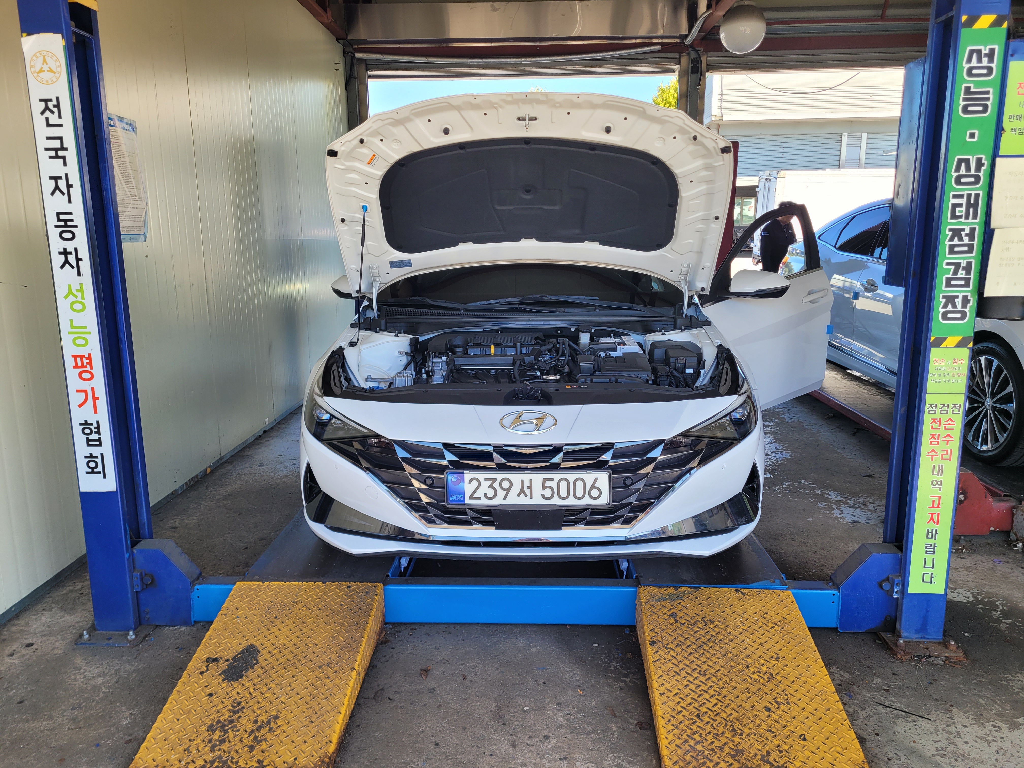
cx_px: 512
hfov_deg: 67.3
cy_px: 384
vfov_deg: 53.1
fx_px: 769
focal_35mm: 26
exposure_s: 1/218
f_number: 1.8
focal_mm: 5.4
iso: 40
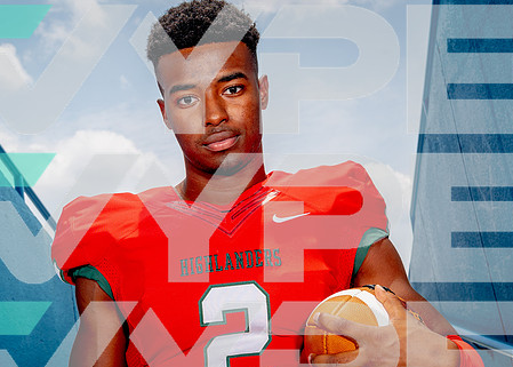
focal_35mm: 50
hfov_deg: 38.8
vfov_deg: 28.2
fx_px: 729
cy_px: 218
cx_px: 253
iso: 100
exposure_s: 1/125
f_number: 9.5
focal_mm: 37
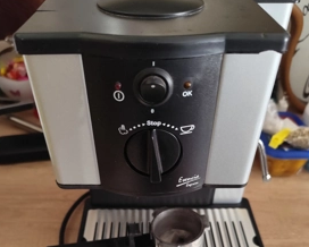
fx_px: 302
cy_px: 212
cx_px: 153
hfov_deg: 54.2
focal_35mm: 33
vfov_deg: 41.8
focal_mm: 6.19
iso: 640
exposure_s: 1/33.3
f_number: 1.65
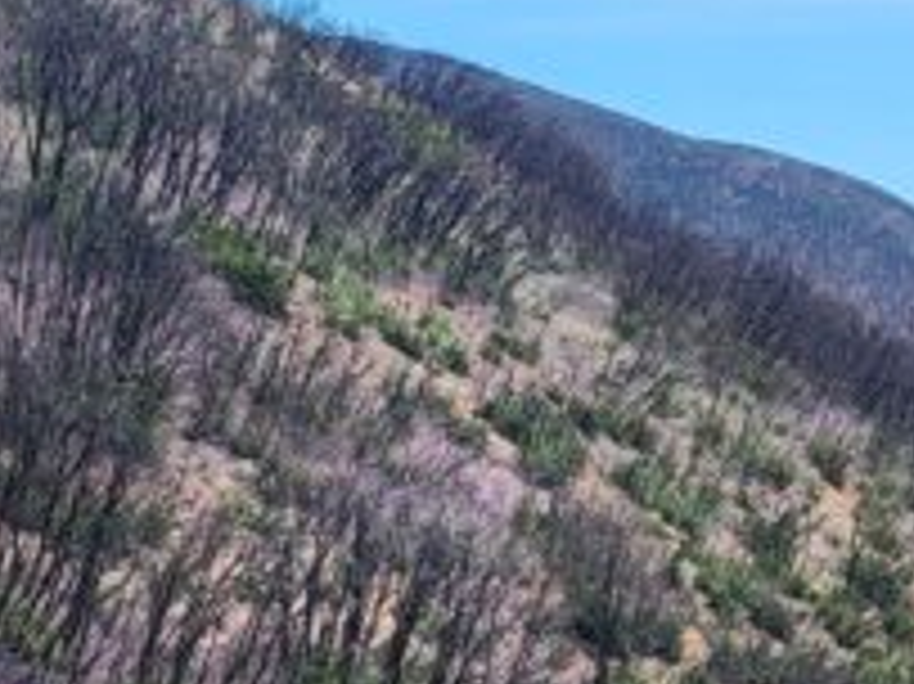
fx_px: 3457
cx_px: 162
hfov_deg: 15.0
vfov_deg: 10.9
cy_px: 990
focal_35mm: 131
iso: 40
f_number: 1.8
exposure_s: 1/2128
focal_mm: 5.4
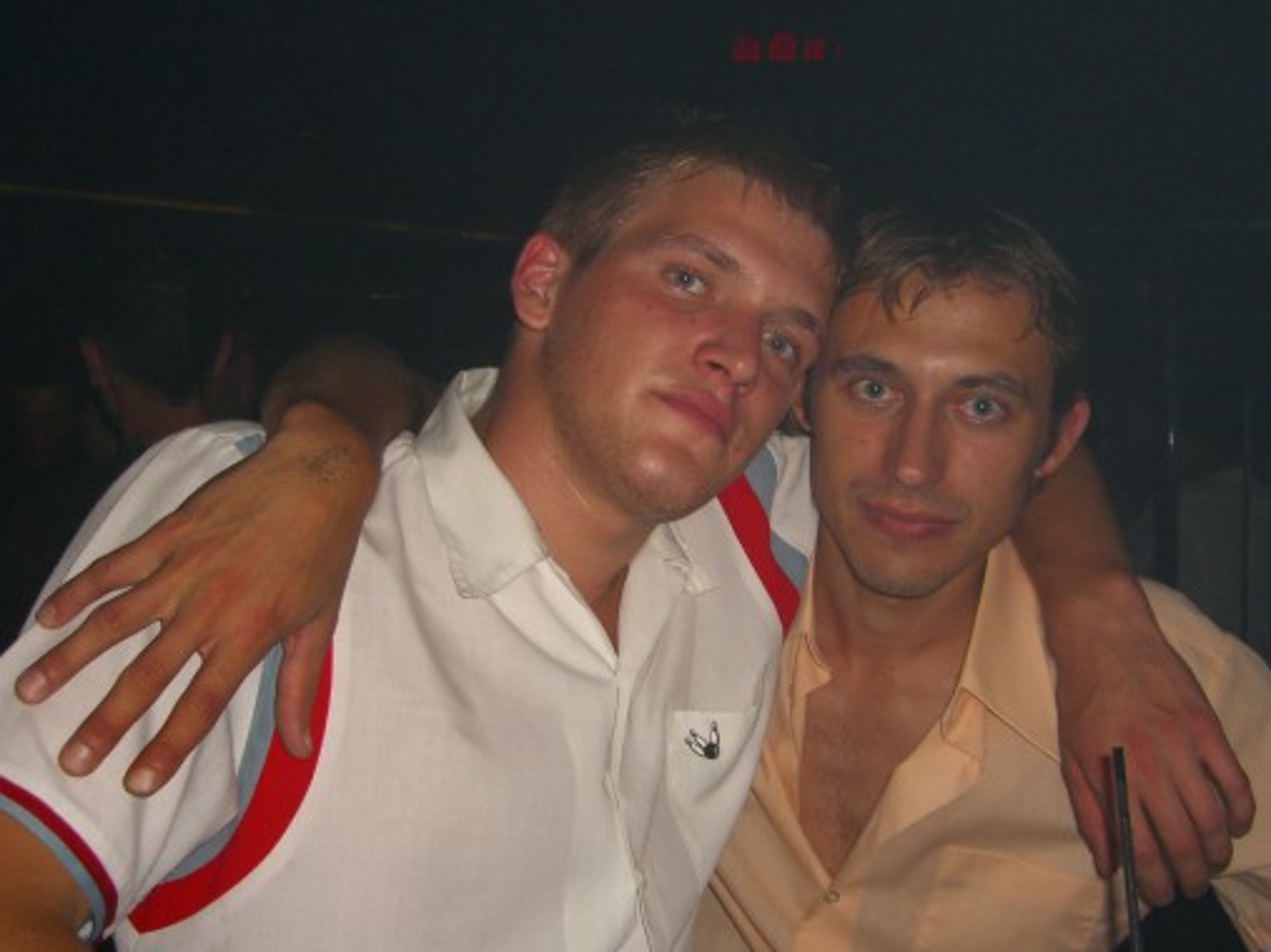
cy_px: 526
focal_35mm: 45
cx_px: 689
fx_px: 1652
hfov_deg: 42.0
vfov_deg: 32.1
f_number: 2.8
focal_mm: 7.9
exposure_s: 1/60
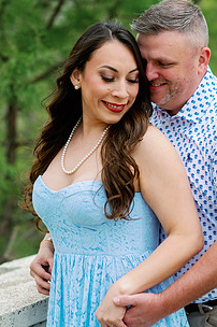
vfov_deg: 16.3
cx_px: 158
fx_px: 1142
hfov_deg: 10.8
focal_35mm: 126
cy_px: 171
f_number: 2.8
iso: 100
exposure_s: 1/500
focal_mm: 85
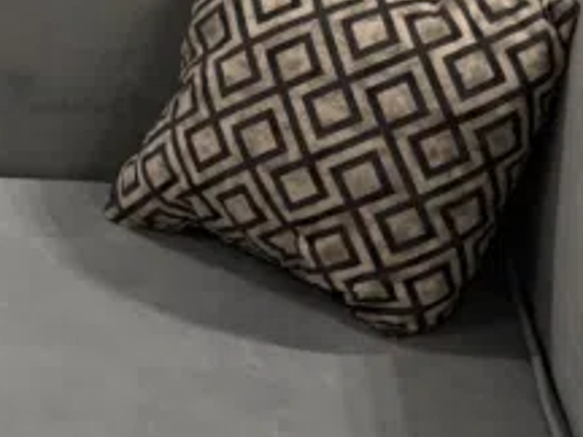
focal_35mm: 71
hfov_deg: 23.5
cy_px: 270
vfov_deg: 20.7
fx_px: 1196
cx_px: -219
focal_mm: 6.76
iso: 160
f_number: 1.78
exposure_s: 1/50
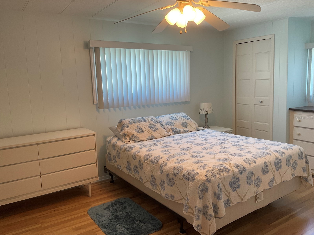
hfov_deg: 61.7
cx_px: 157
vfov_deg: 48.2
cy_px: 118
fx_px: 263
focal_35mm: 29
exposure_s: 1/60
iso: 40
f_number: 1.8
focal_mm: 3
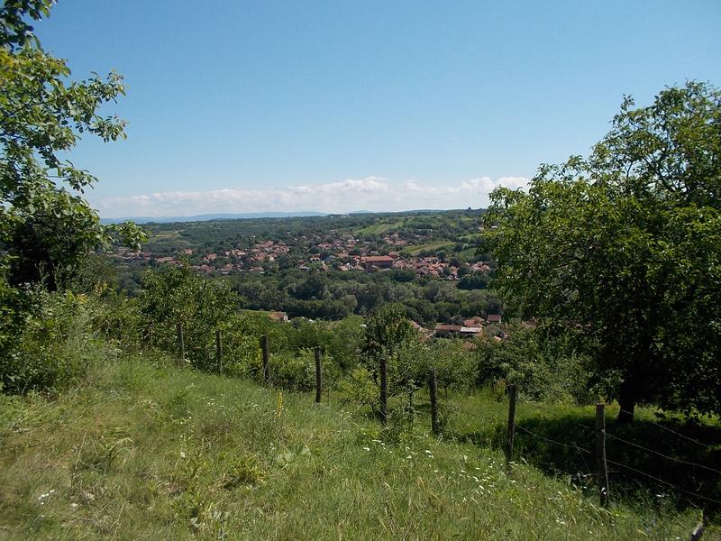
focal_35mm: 29
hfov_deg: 61.7
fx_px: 604
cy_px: 270
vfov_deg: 48.2
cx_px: 360
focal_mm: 4.1
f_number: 3.3
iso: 80
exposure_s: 1/1000
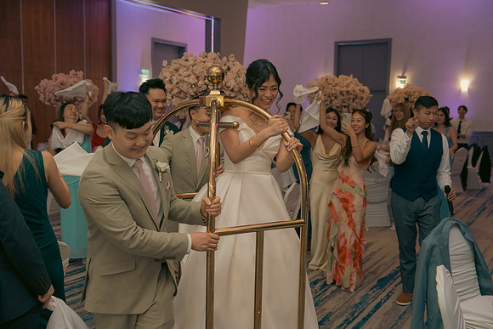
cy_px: 164
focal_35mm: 39
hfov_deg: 49.5
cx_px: 246
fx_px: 534
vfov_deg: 34.2
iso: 2500
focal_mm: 39
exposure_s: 1/160
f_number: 3.5
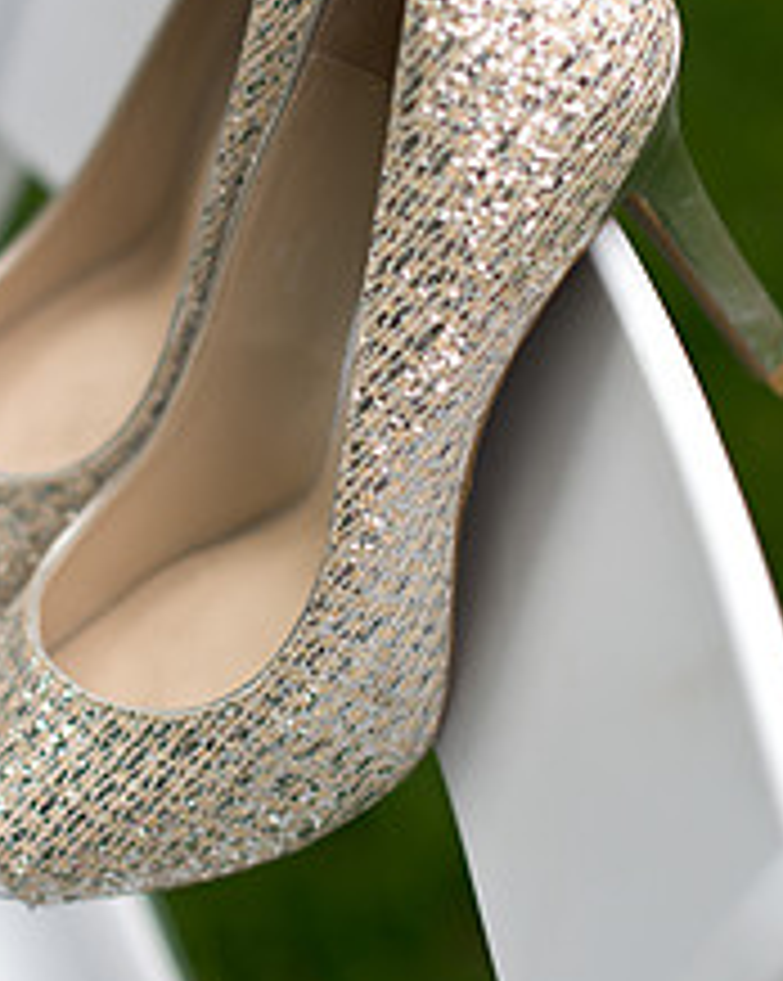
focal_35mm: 97
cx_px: 252
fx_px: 2814
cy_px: 333
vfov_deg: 19.7
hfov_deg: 15.8
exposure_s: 1/2500
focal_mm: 50
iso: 200
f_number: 2
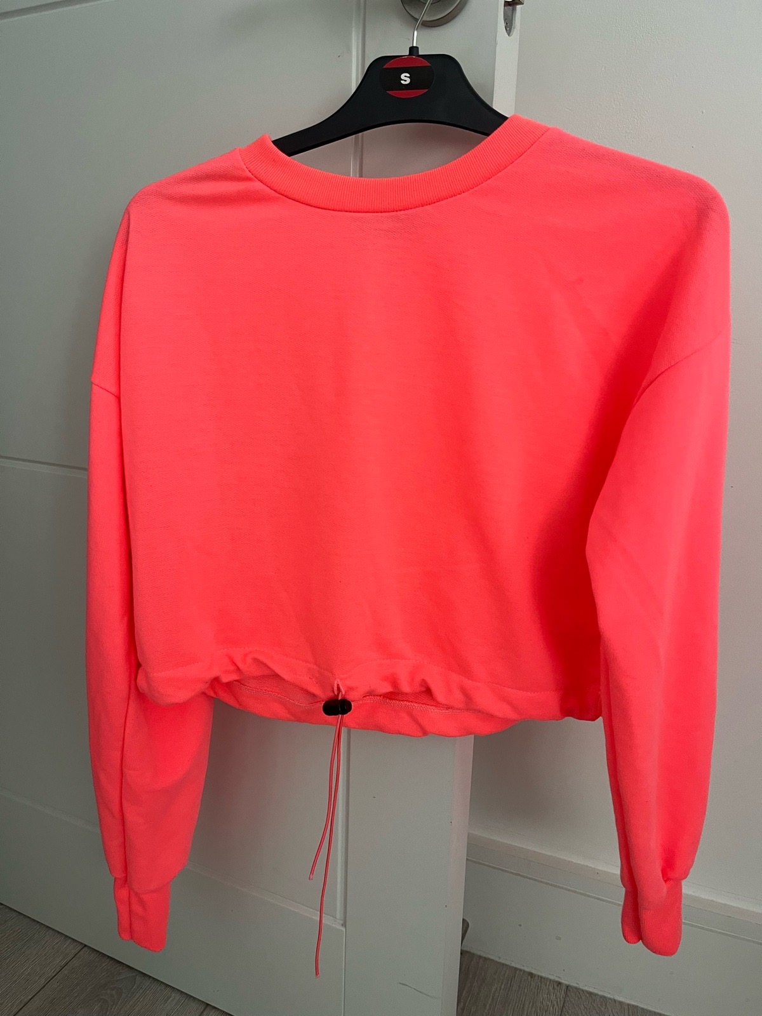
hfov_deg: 53.1
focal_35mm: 26
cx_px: 381
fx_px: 763
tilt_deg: -14.3
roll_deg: -0.2
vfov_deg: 67.3
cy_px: 508
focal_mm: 5.1
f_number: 1.6
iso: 160
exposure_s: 1/60
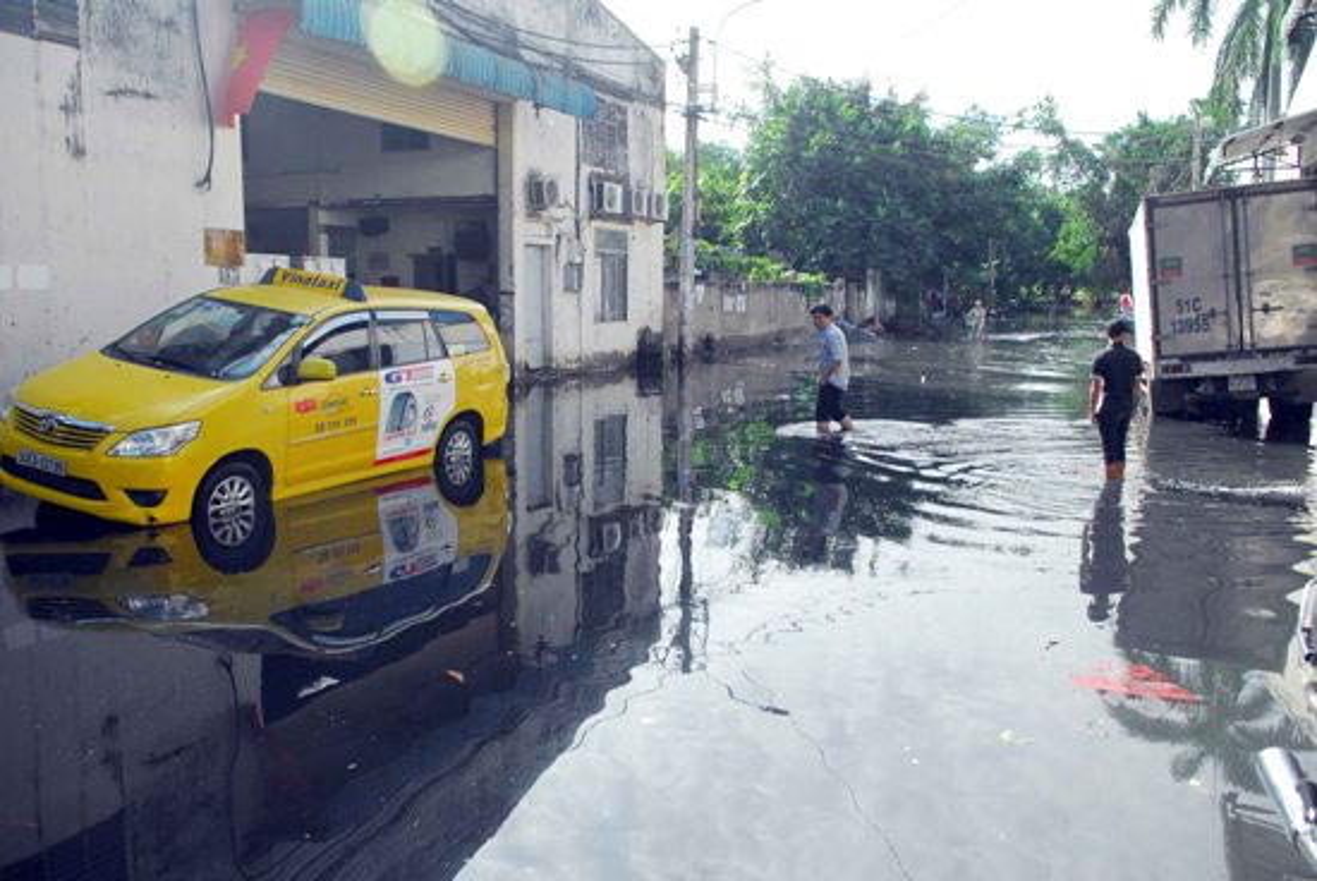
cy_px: 440
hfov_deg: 61.9
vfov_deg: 43.7
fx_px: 1099
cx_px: 658
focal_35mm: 30
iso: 500
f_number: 4
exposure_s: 1/1250
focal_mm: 20
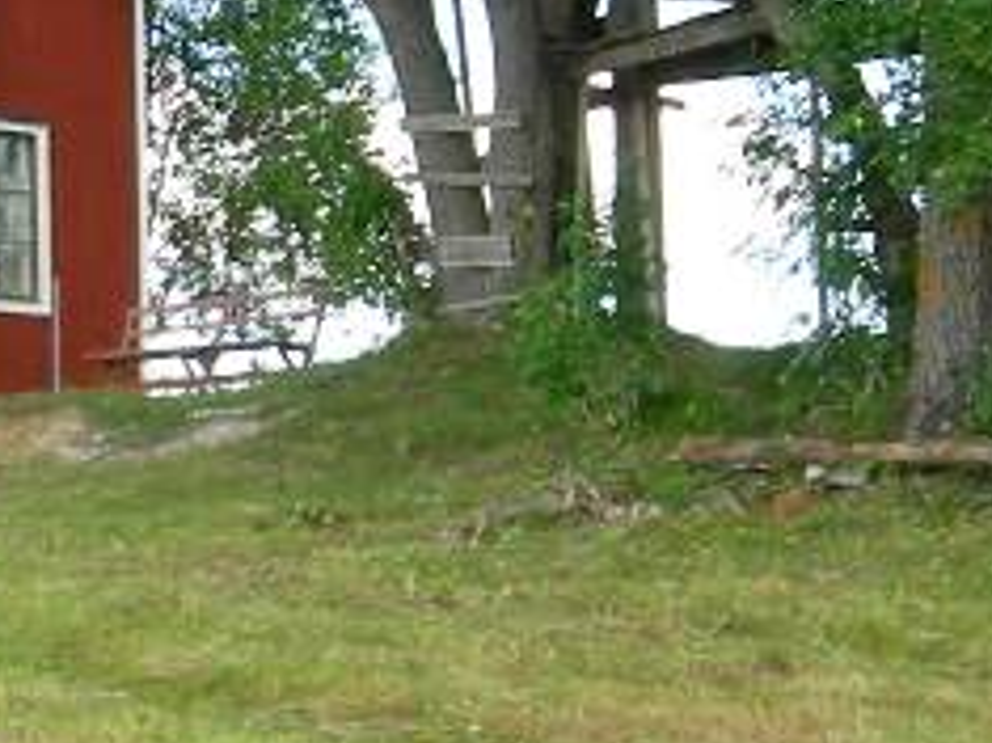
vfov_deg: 9.4
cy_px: 325
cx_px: -262
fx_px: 4497
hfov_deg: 12.2
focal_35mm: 157
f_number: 5.4
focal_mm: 7.5
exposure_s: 1/83.2
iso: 64
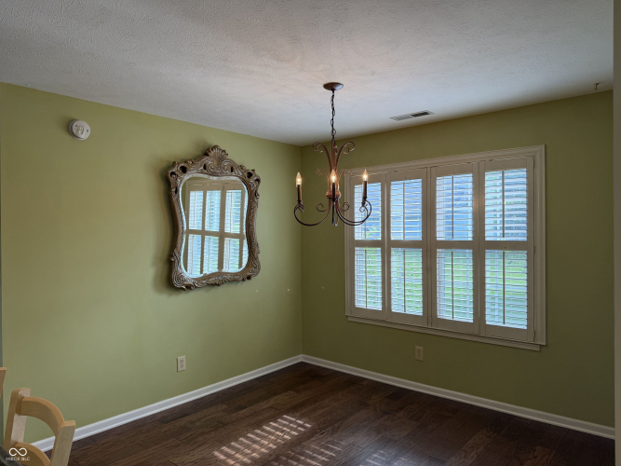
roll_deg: +0.6
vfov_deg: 56.8
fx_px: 430
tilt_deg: -0.7
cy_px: 233
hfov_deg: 71.6
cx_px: 310
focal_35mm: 24
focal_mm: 6.76
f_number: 1.78
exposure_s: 1/174
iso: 80
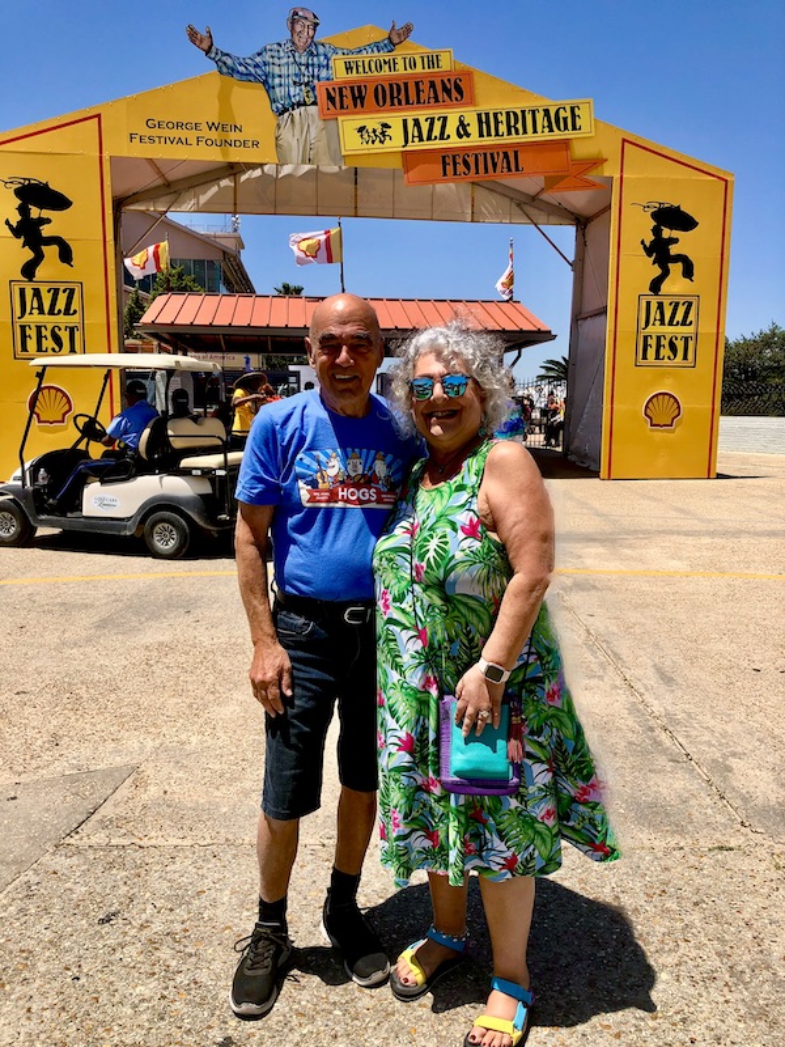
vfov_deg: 63.4
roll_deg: +0.2
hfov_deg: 49.7
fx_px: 847
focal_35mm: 28
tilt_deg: -3.5
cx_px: 392
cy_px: 524
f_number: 1.8
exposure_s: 1/2000
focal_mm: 4
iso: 20
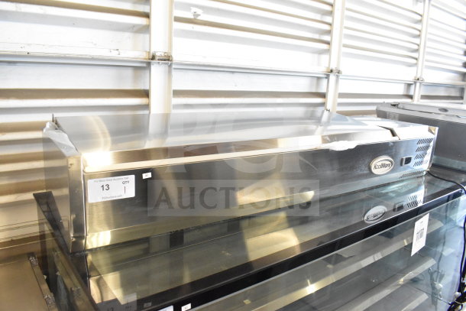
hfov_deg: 67.4
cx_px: 233
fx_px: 350
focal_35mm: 27
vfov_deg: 48.0
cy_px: 156
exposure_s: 1/160
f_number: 6.3
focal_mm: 18
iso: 6400
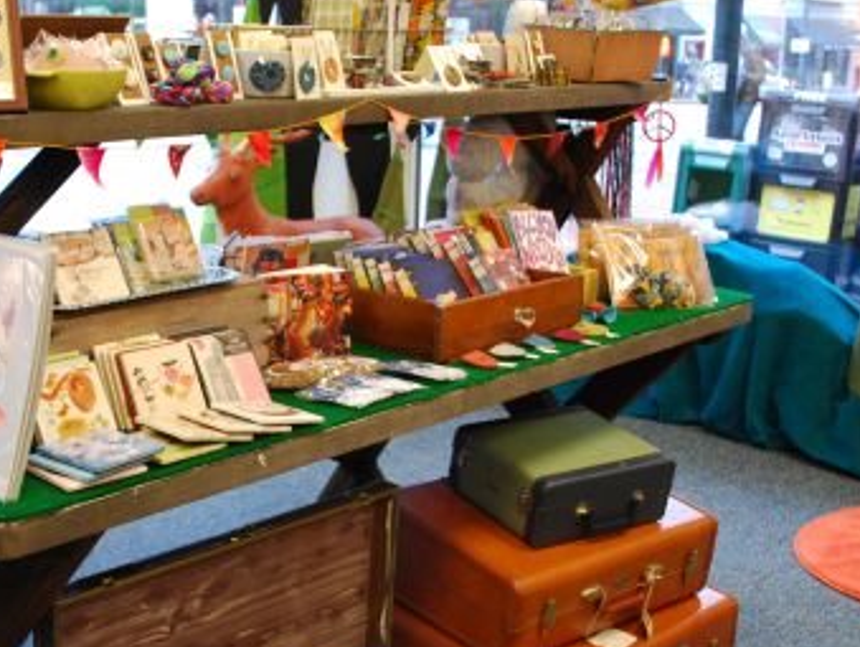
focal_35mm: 49
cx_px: 271
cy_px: 360
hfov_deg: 38.3
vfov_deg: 29.7
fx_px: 1219
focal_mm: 18
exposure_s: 1/30
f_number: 3.5
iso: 560
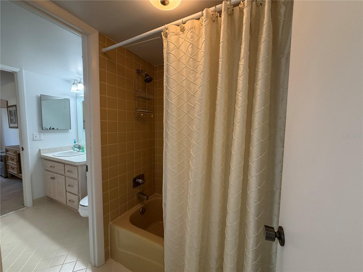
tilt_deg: -4.4
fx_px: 147
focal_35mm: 14
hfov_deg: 102.1
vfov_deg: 85.7
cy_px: 136
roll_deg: +0.1
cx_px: 182
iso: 200
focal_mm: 2.22
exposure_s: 1/120
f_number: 2.2
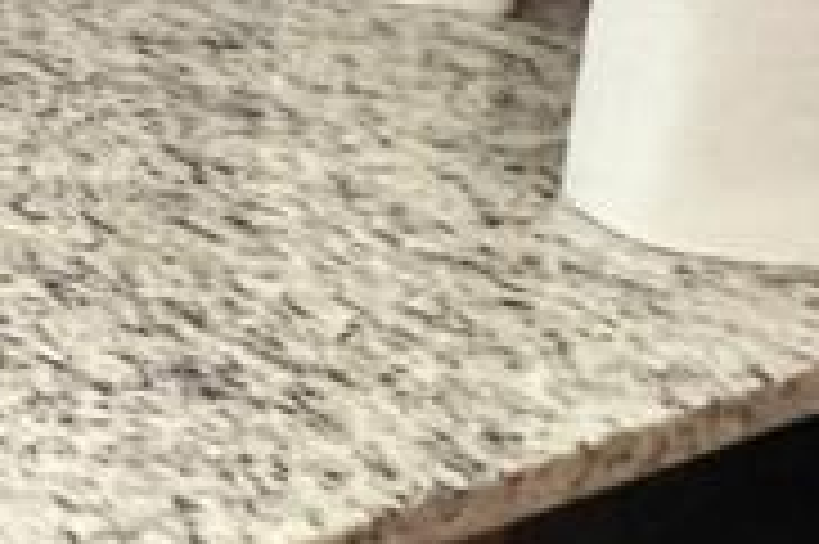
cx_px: -1260
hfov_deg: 13.6
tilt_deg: -12.0
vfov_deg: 13.3
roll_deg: +1.3
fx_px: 2182
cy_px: -297
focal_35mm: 96
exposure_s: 1/60
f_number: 2.2
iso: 400
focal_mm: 2.22
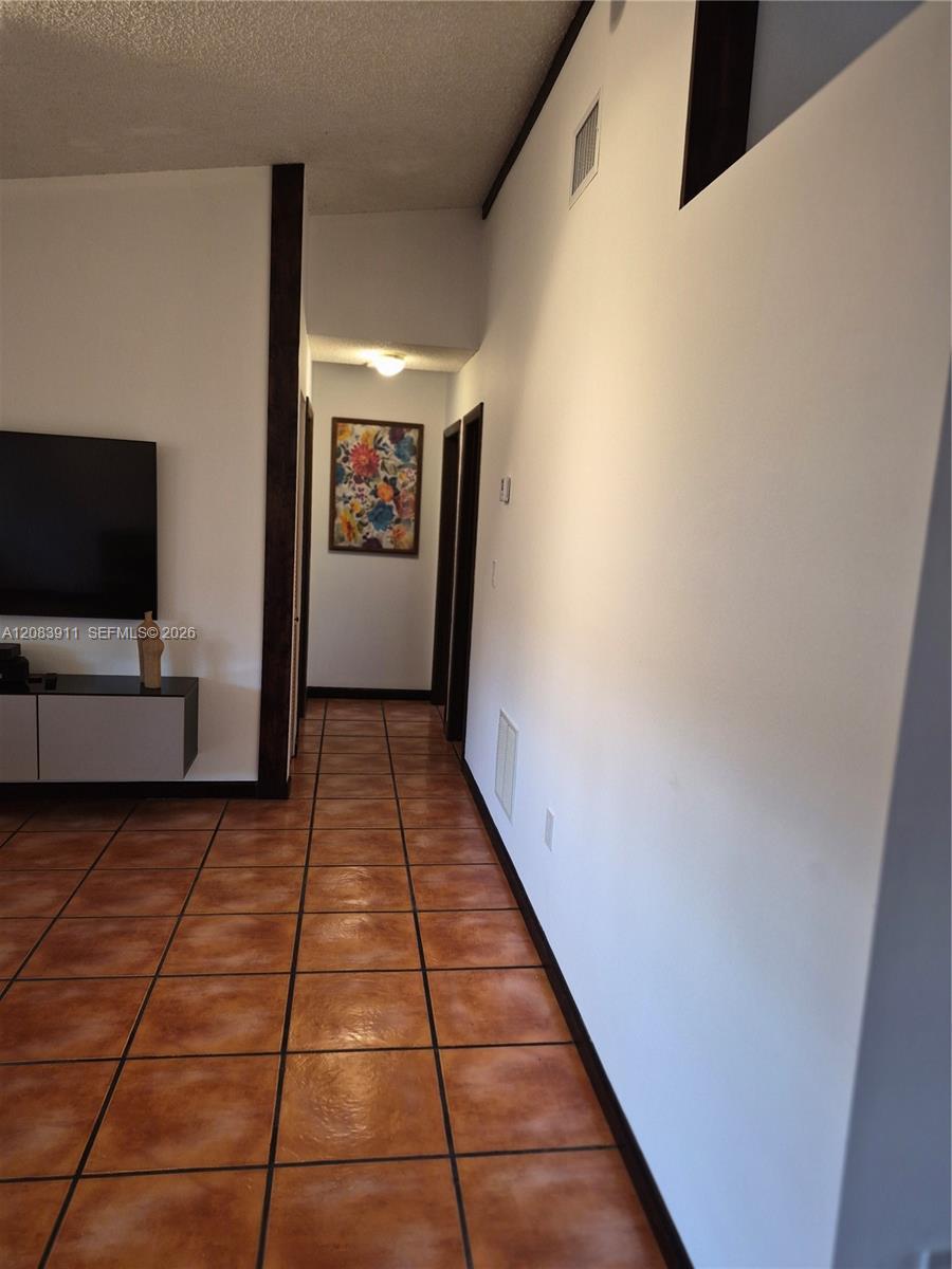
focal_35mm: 23
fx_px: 843
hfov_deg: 58.9
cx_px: 476
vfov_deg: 73.9
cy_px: 634
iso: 320
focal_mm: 5.4
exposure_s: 1/120
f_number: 1.8
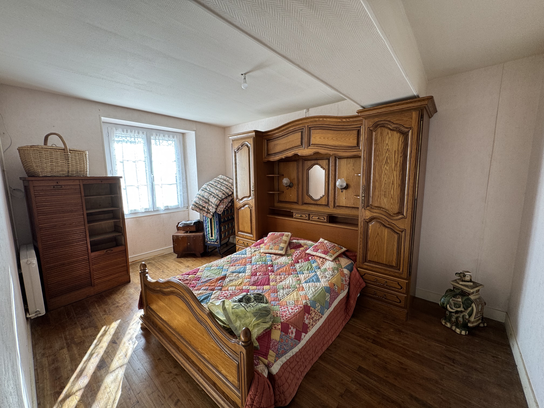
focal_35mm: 14
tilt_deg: -7.7
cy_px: 204
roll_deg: +1.0
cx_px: 272
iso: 80
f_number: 2.2
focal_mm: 2.22
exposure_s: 1/99
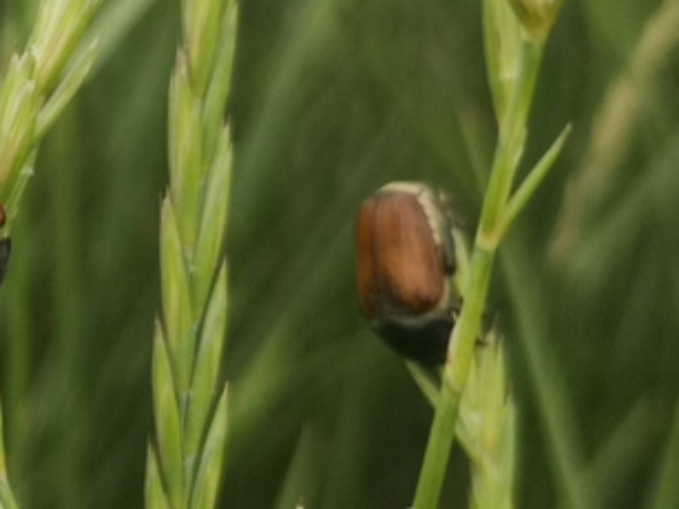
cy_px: 144
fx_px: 2235
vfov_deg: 13.0
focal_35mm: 114
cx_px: -147
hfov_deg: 16.5
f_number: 1.8
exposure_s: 1/446
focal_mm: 3.95
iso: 50
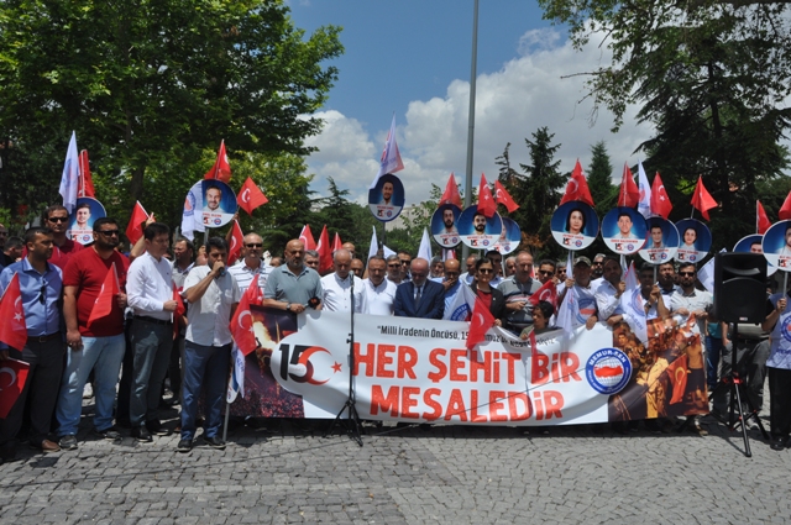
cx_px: 396
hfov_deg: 67.4
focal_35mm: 27
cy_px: 262
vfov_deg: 47.8
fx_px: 592
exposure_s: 1/500
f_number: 11
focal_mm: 18
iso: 200
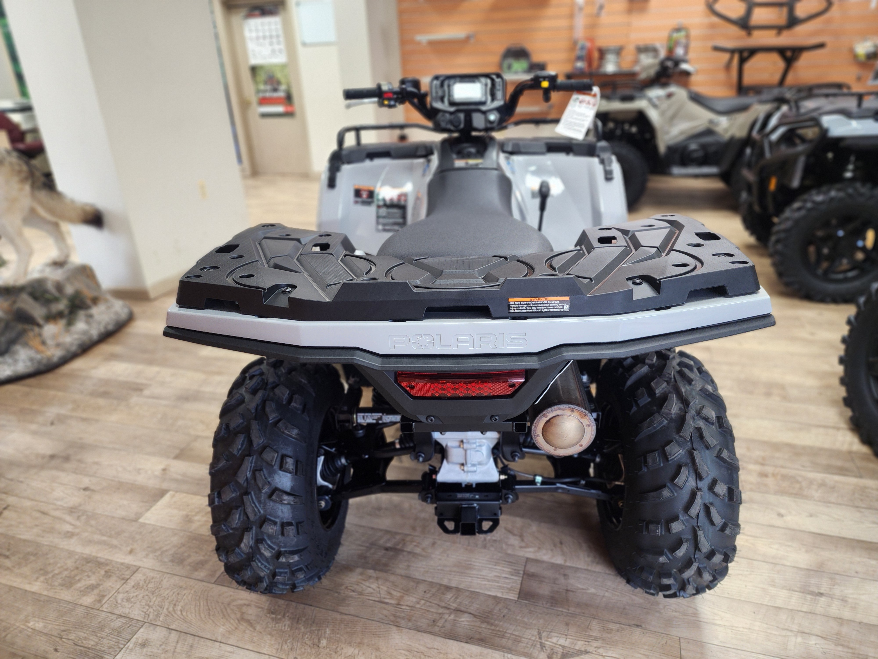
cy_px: 330
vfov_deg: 58.9
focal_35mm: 23
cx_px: 439
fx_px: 583
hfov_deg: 73.9
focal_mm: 6.4
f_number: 1.8
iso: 250
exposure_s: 1/60
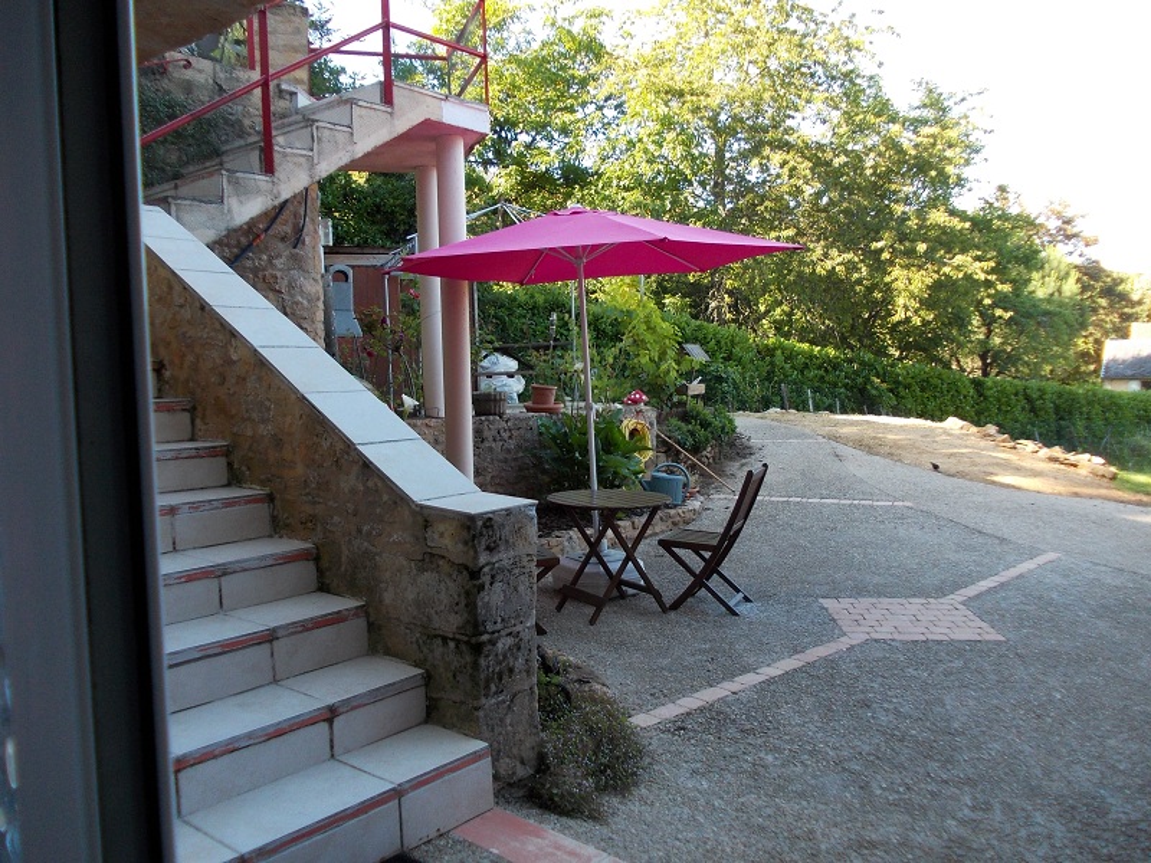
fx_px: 931
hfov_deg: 63.4
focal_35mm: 28
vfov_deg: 49.7
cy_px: 432
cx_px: 576
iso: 80
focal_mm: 4
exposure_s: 1/125
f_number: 2.7
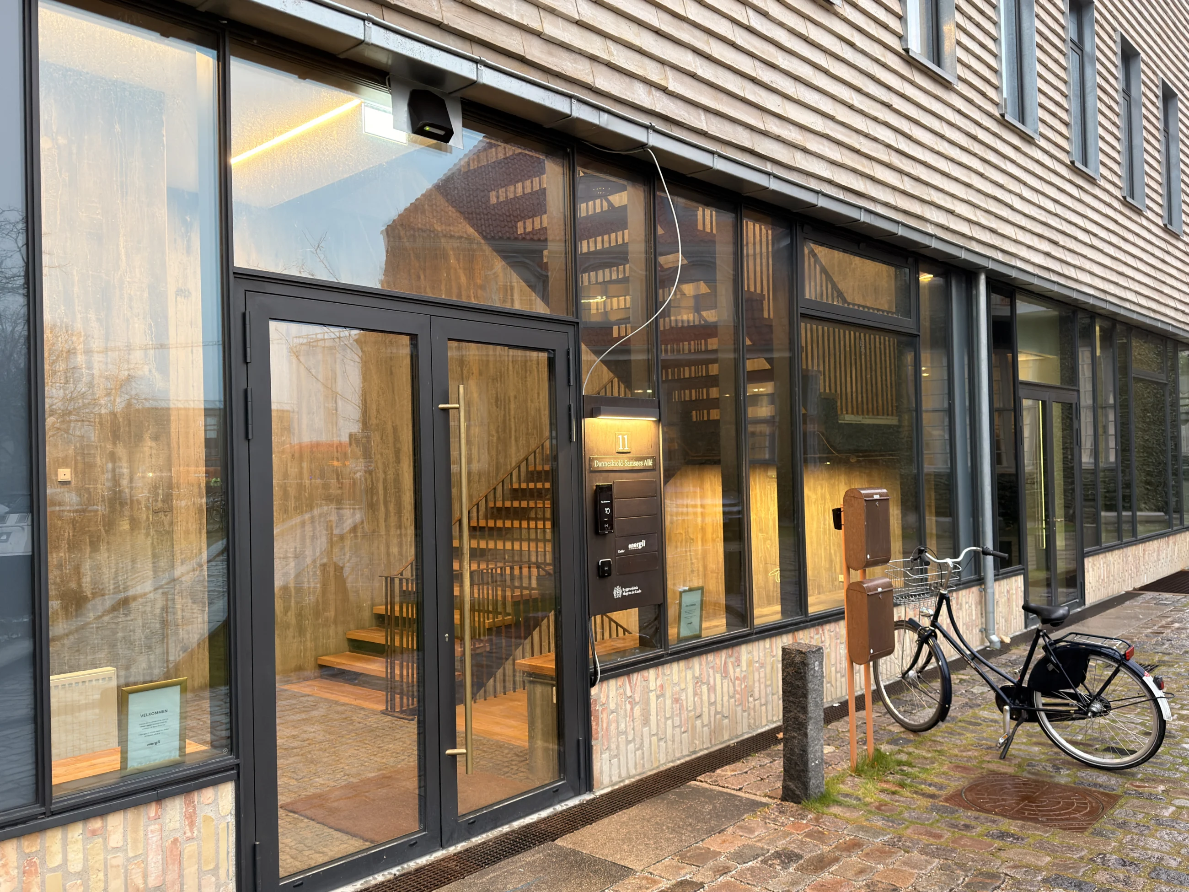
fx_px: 962
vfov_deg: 49.7
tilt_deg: +1.1
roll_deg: +1.5
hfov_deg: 63.4
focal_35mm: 28
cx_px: 594
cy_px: 446
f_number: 1.78
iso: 250
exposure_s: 1/53
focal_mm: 6.76
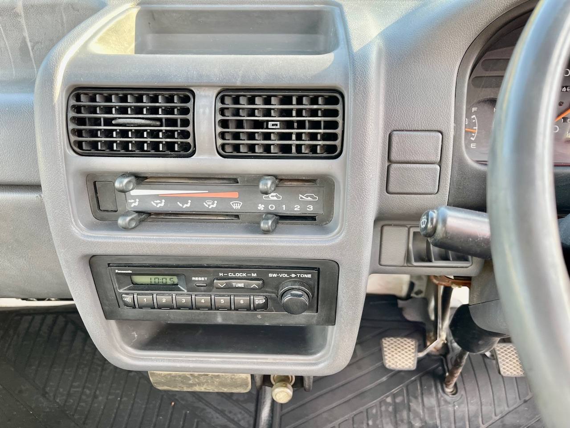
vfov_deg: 54.9
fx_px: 412
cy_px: 214
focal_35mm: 25
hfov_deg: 69.4
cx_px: 285
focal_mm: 5.1
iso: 100
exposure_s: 1/121
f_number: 1.6
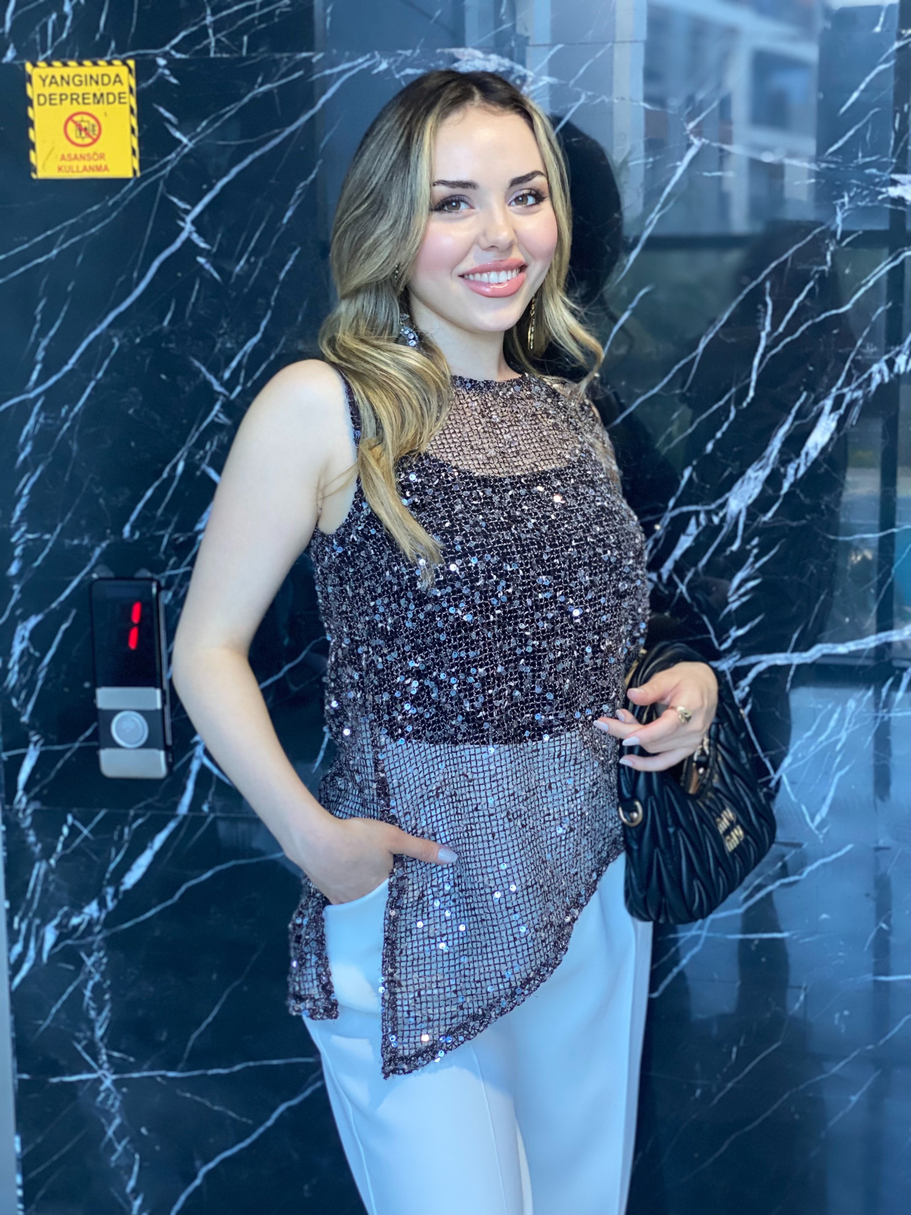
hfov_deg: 28.0
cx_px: 456
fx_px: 1825
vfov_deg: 36.8
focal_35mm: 52
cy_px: 608
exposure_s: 1/40
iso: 200
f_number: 2
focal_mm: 6
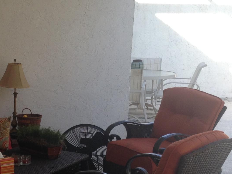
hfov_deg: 20.8
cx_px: 43
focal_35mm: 93
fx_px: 623
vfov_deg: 15.7
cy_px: 155
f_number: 2.4
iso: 50
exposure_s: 1/176
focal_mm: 4.12
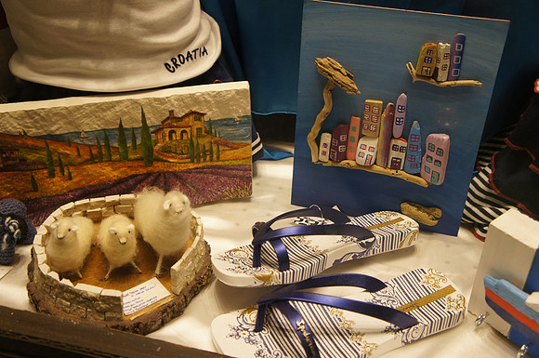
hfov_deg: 49.6
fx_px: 583
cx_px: 270
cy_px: 179
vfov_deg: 34.1
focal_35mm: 39
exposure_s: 1/50
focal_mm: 26
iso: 800
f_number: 4
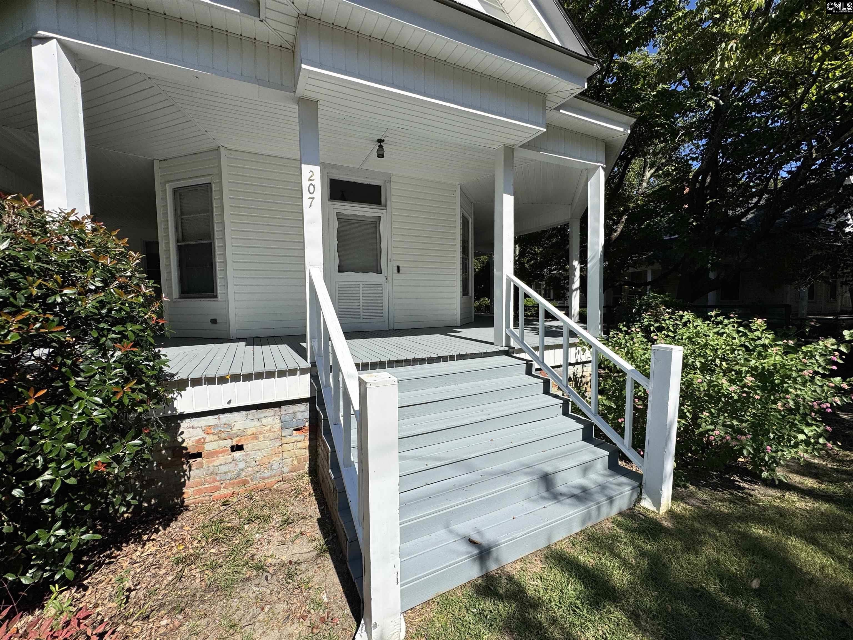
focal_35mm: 14
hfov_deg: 102.1
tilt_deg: -2.7
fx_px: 345
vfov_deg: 85.7
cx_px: 426
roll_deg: +0.6
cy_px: 320
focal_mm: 2.22
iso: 50
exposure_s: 1/3390
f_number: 2.2
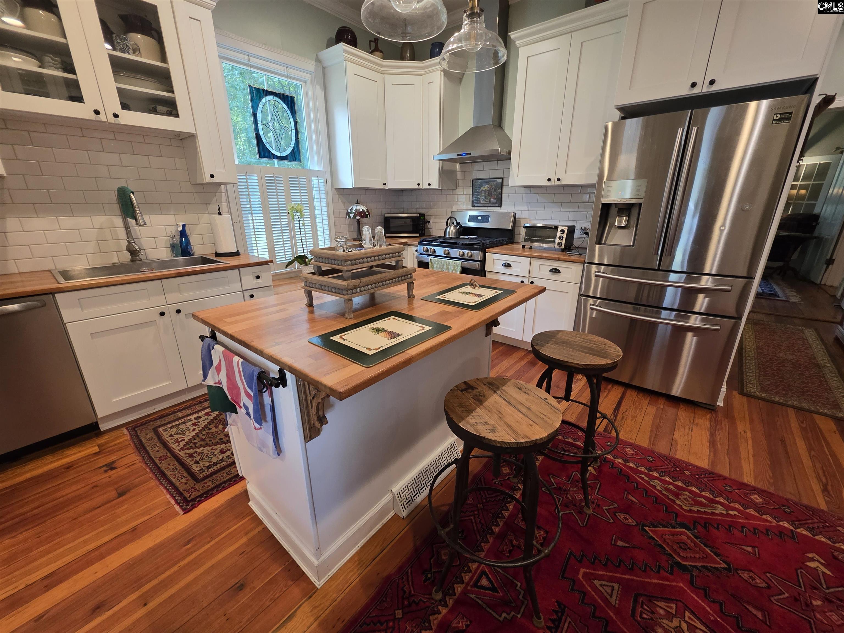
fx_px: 317
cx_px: 422
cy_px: 316
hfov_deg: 106.2
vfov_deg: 89.9
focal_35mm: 13
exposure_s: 1/60
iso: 250
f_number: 1.9
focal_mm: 2.2
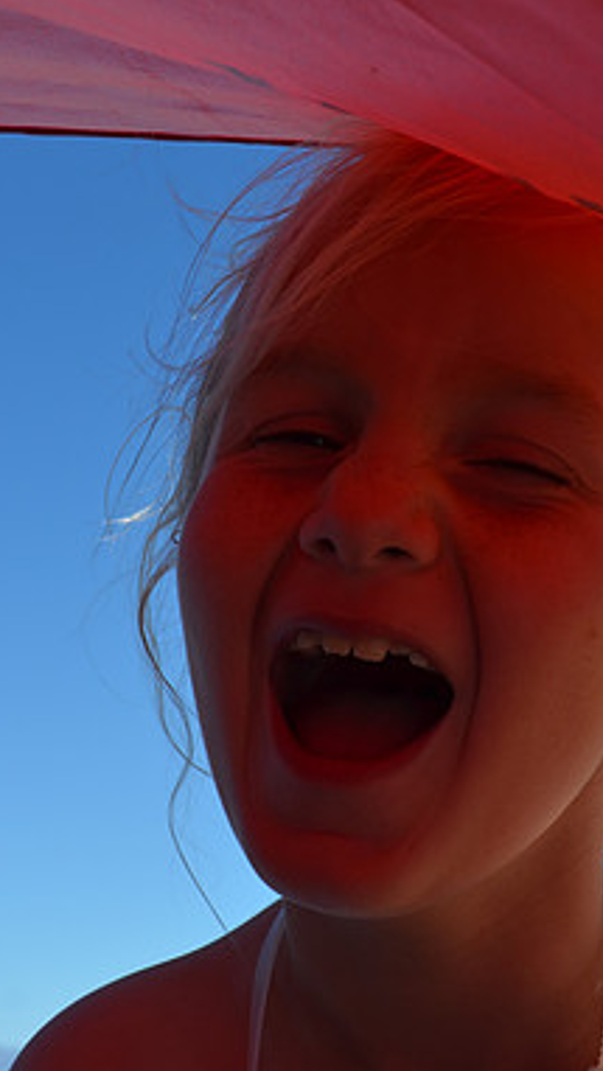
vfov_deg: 26.2
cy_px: 536
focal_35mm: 81
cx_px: 283
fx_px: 2301
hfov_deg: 14.9
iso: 100
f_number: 8
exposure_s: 1/250
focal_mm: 34
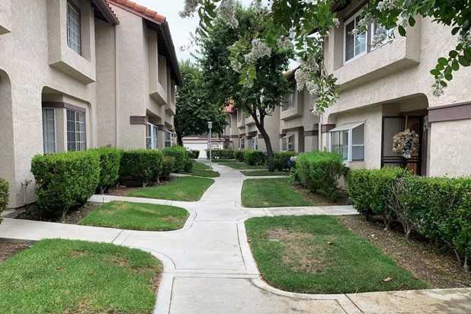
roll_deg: +1.0
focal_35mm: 28
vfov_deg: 46.4
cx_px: 231
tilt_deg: -3.5
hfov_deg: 65.5
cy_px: 169
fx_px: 366
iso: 25
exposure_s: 1/587
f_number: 1.8
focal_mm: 4.25
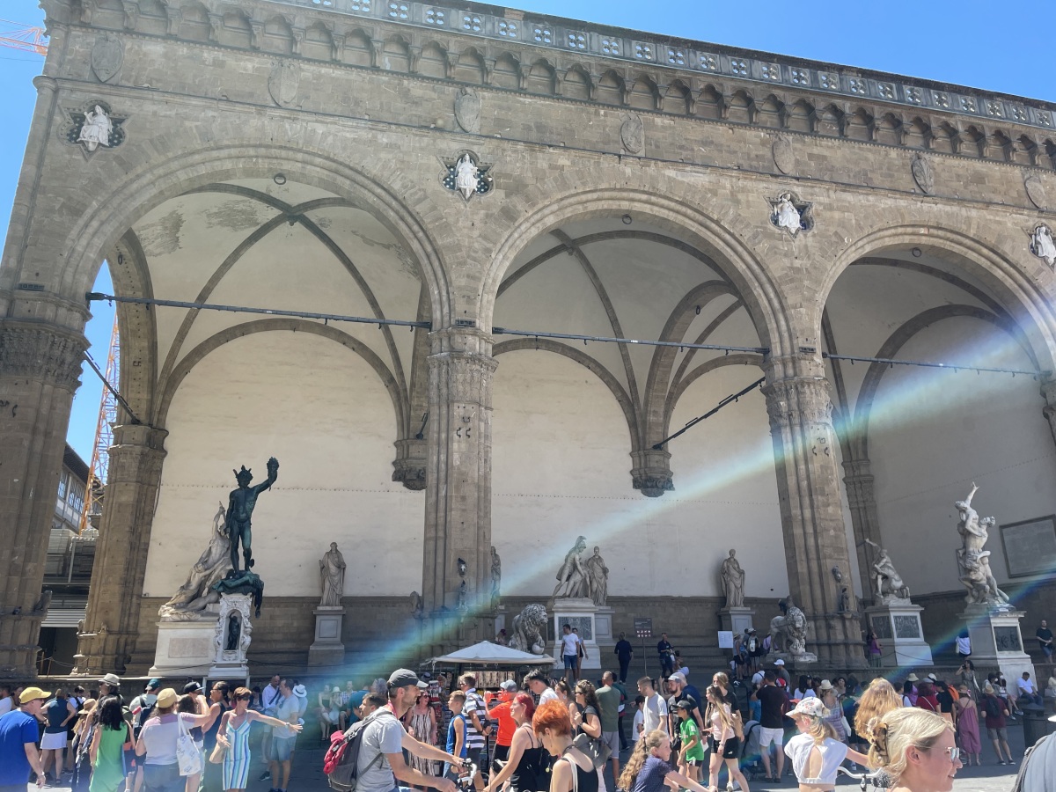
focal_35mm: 26
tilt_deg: +18.2
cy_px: 396
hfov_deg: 67.3
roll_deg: +0.6
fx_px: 793
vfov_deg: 53.1
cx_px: 528
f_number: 1.6
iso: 32
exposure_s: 1/759
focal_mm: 4.2
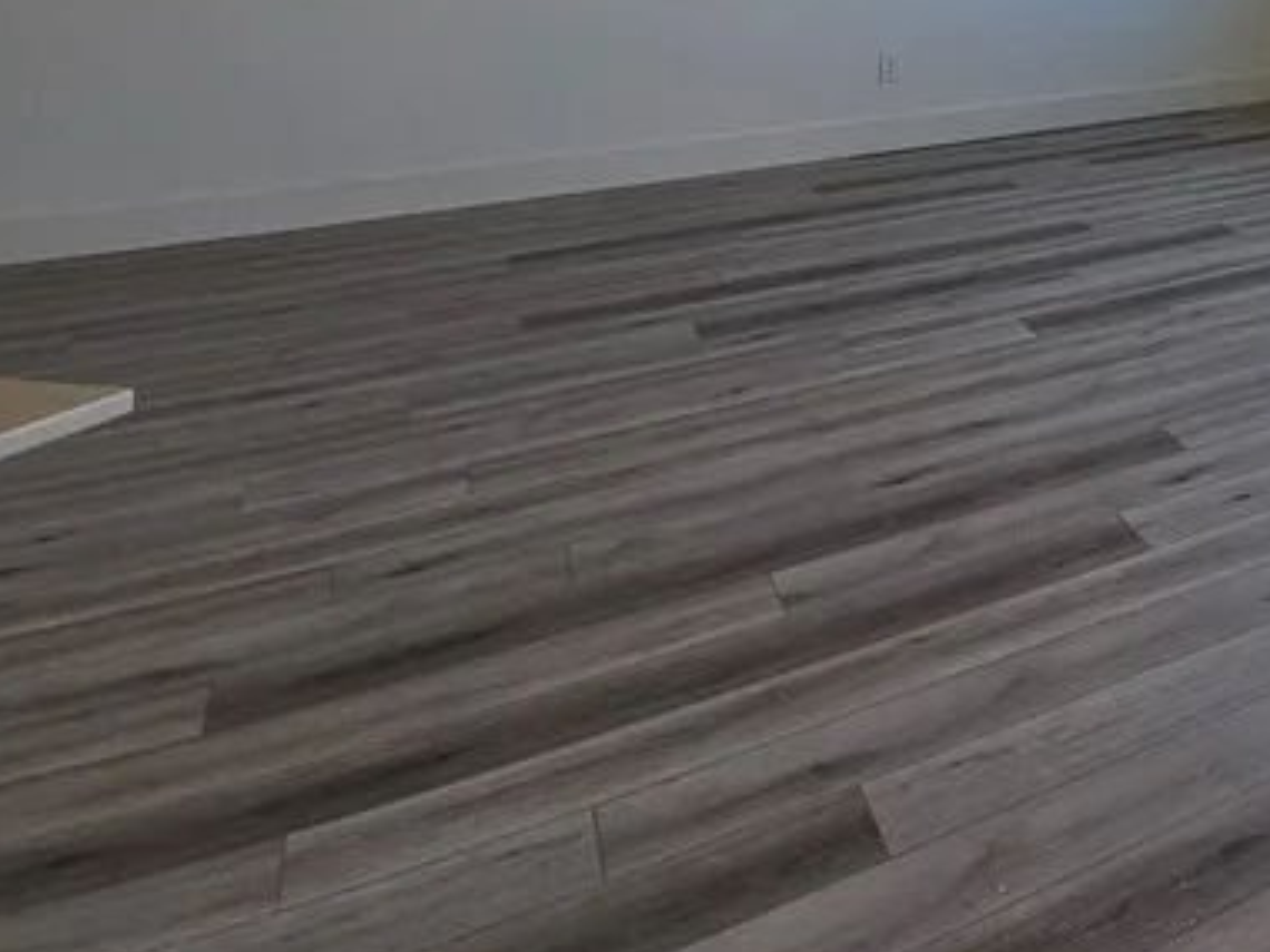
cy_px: -177
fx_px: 1284
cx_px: 1624
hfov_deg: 36.2
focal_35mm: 35
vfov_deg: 33.5
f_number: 2.2
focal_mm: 2.2
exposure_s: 1/207
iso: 125
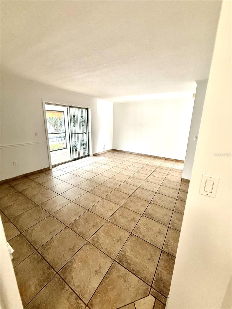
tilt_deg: -12.6
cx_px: 116
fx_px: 125
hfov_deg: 85.7
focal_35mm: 14
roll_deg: -0.9
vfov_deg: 102.1
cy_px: 154
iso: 320
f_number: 2.2
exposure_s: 1/120
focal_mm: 2.22
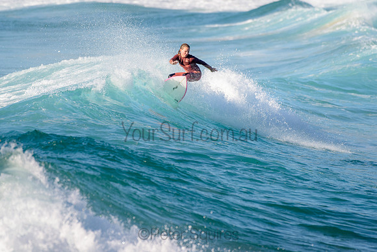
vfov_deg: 2.2
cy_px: 99
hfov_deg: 3.4
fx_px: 6413
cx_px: 151
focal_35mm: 612
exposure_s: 1/2000
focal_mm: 500
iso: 360
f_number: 5.6
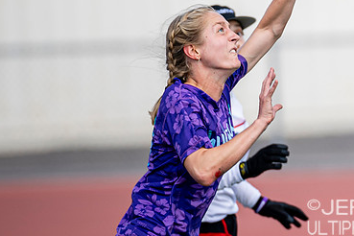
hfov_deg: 2.2
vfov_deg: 1.5
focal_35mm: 932
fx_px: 9164
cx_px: 488
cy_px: 46
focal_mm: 300
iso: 100
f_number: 3.2
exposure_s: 1/1000
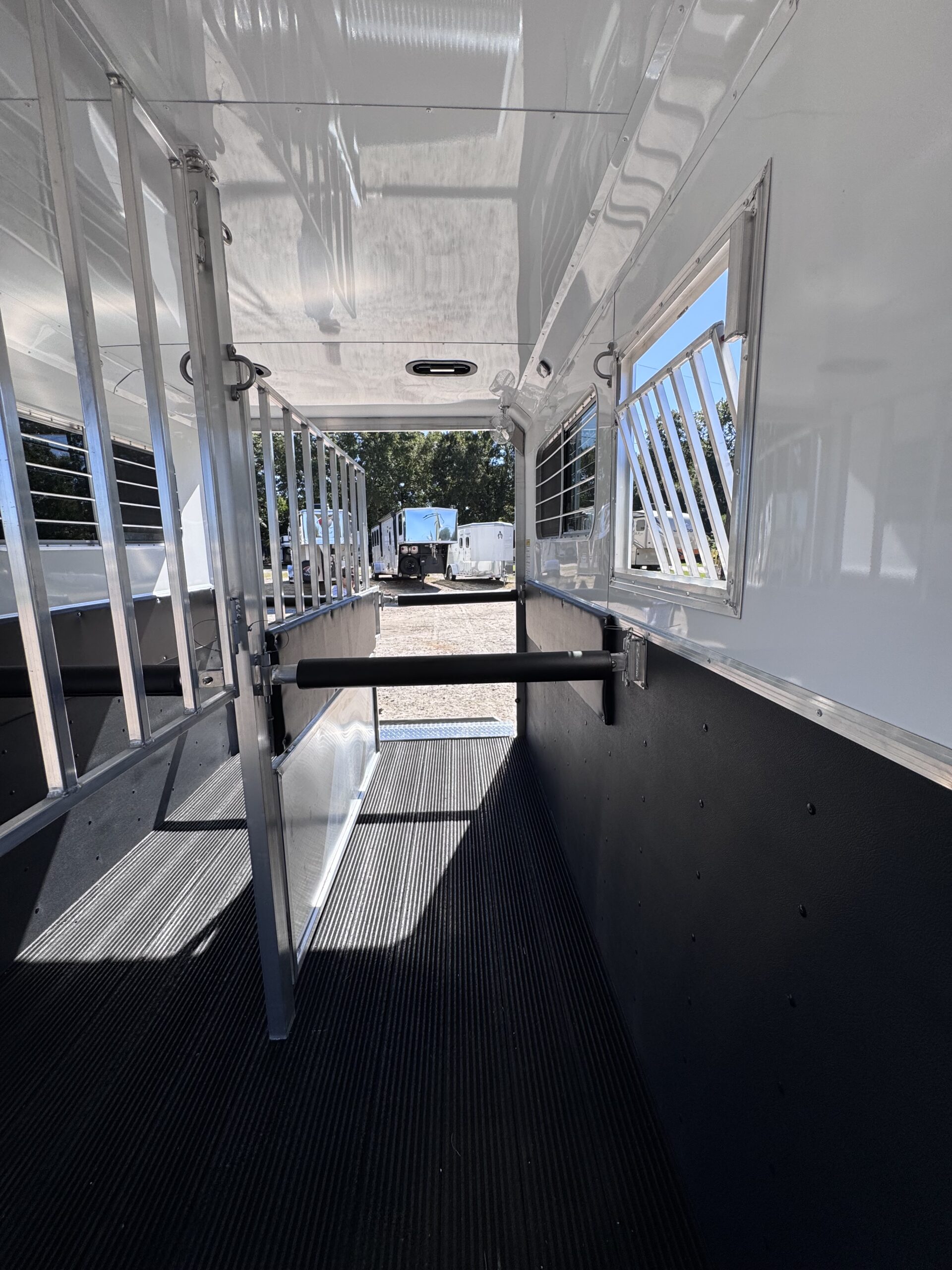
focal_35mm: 14
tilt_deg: -12.9
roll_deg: +1.9
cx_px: 476
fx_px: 513
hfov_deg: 85.7
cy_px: 635
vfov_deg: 102.1
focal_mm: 2.22
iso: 40
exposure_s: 1/868
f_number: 2.2
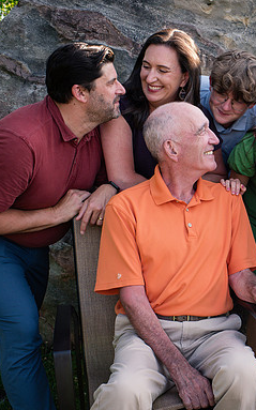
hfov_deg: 21.5
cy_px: 206
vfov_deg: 36.3
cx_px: 303
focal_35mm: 56
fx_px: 626
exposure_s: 1/160
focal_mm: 35
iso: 400
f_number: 9
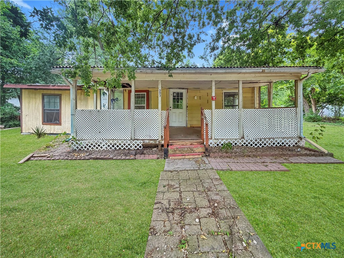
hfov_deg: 102.1
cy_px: 129
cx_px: 172
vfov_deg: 85.7
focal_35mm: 14
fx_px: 139
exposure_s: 1/121
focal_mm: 2.22
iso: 200
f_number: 2.2
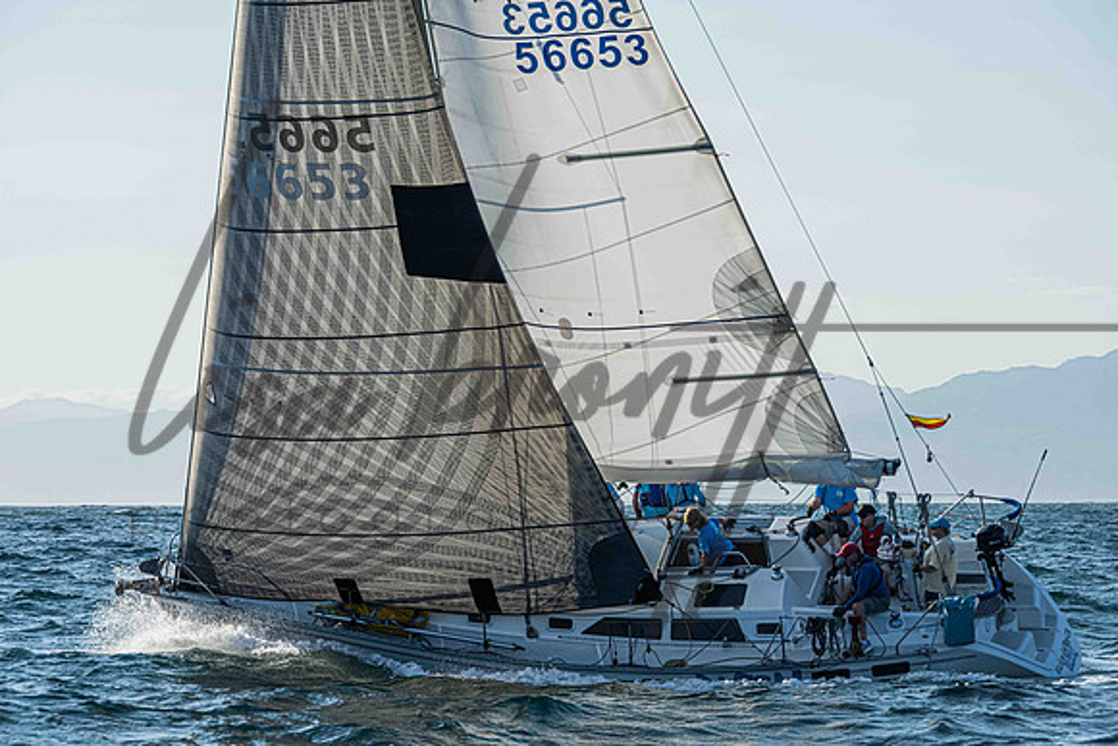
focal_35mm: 175
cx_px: 574
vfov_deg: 7.8
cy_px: 428
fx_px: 5441
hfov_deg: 11.7
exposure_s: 1/2000
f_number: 8
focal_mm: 145
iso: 400
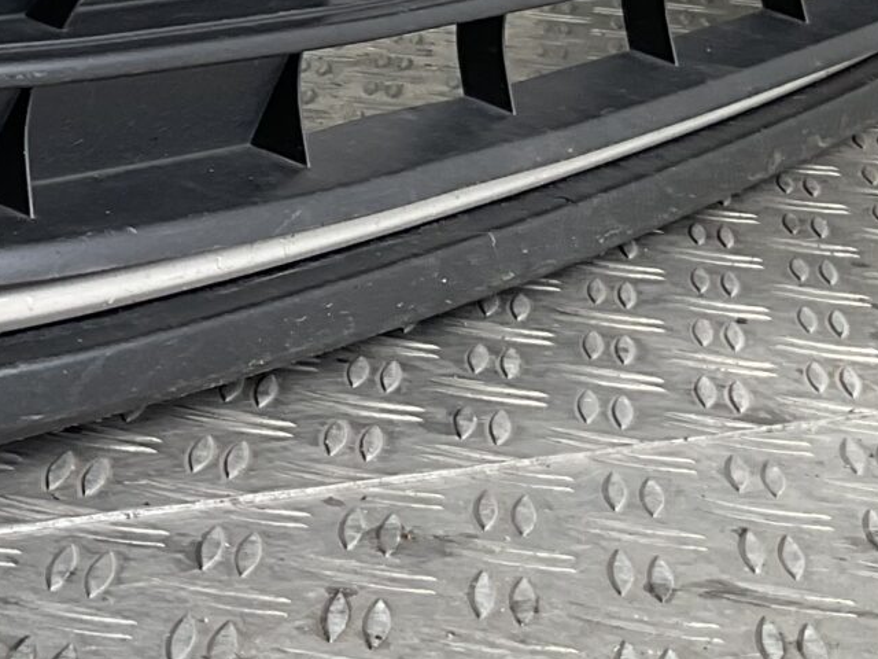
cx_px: -488
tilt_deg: -11.1
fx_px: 2942
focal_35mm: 116
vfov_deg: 12.5
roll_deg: -4.0
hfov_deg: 15.5
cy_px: -82
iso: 16
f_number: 1.8
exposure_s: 1/171
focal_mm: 3
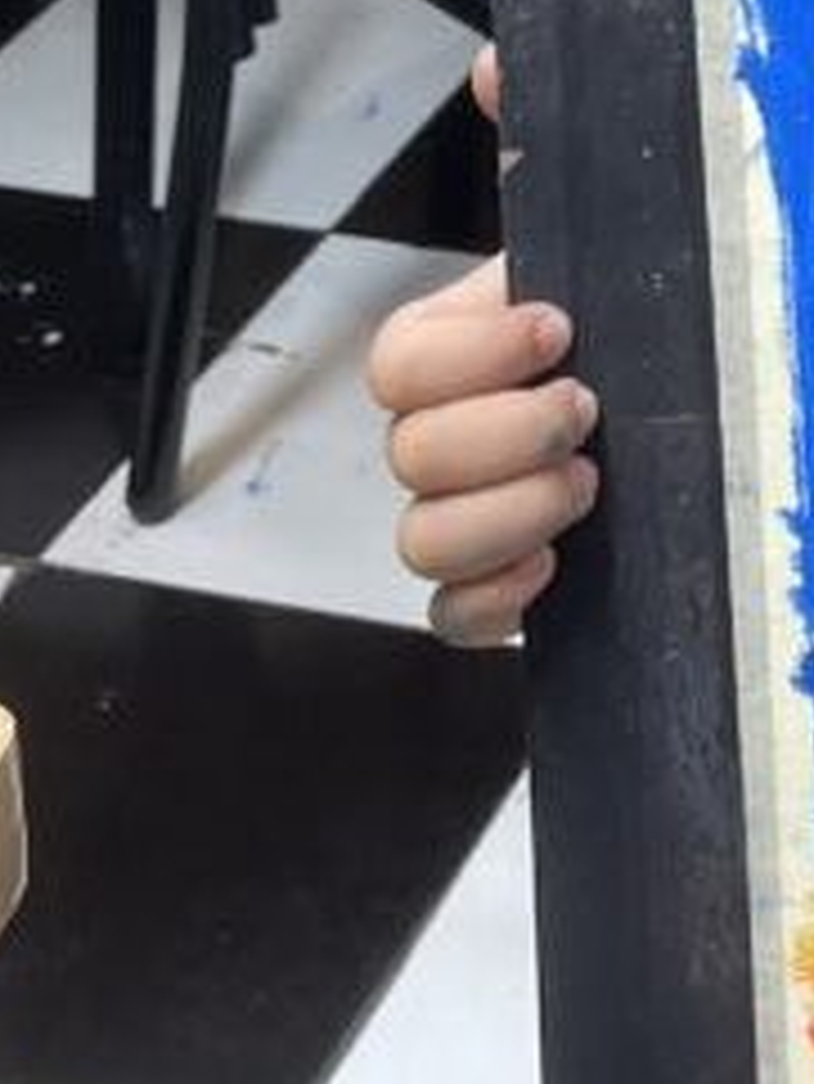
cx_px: 1286
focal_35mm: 108
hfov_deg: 12.9
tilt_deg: -23.5
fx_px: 3383
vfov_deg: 16.8
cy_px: -436
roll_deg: +1.9
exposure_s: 1/100
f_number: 1.6
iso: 125
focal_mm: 5.1
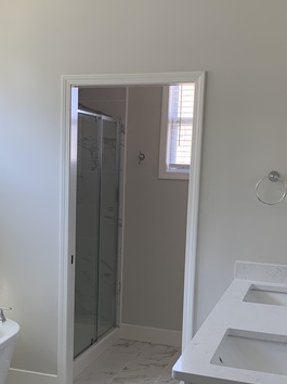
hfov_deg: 29.5
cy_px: 241
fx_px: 542
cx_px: 108
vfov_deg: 38.7
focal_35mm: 49
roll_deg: +0.1
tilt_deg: -6.7
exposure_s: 1/121
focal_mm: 4.25
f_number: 1.8
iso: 80
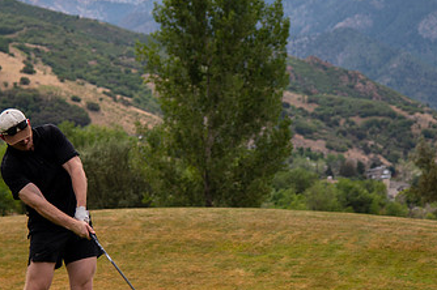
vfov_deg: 9.3
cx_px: 182
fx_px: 1783
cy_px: 162
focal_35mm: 147
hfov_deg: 14.0
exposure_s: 1/3200
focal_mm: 82
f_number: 4
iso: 200
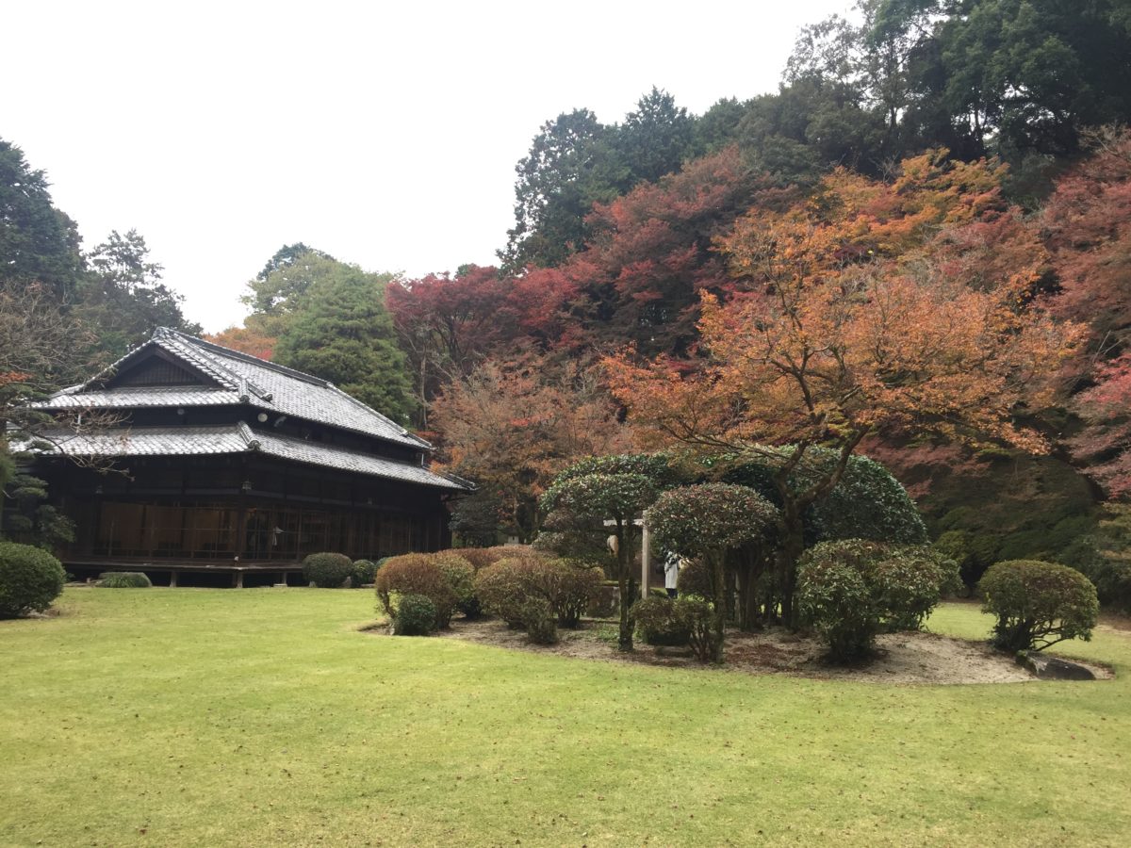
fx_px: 948
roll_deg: -0.9
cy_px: 424
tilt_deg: +6.8
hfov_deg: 61.7
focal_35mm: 29
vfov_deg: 48.2
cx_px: 566
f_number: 2.2
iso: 32
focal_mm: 4.15
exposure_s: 1/120
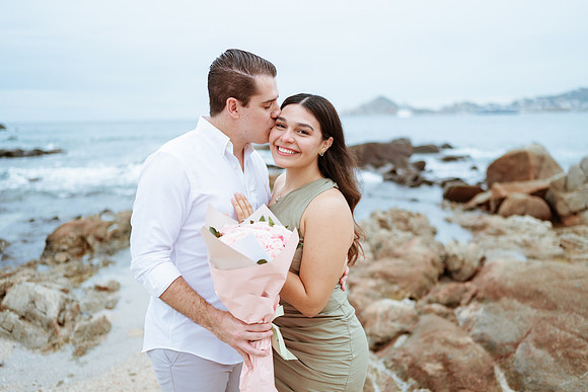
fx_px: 572
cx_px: 294
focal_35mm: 35
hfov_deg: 54.4
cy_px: 196
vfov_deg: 37.9
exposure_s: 1/320
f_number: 1.8
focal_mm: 35
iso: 100
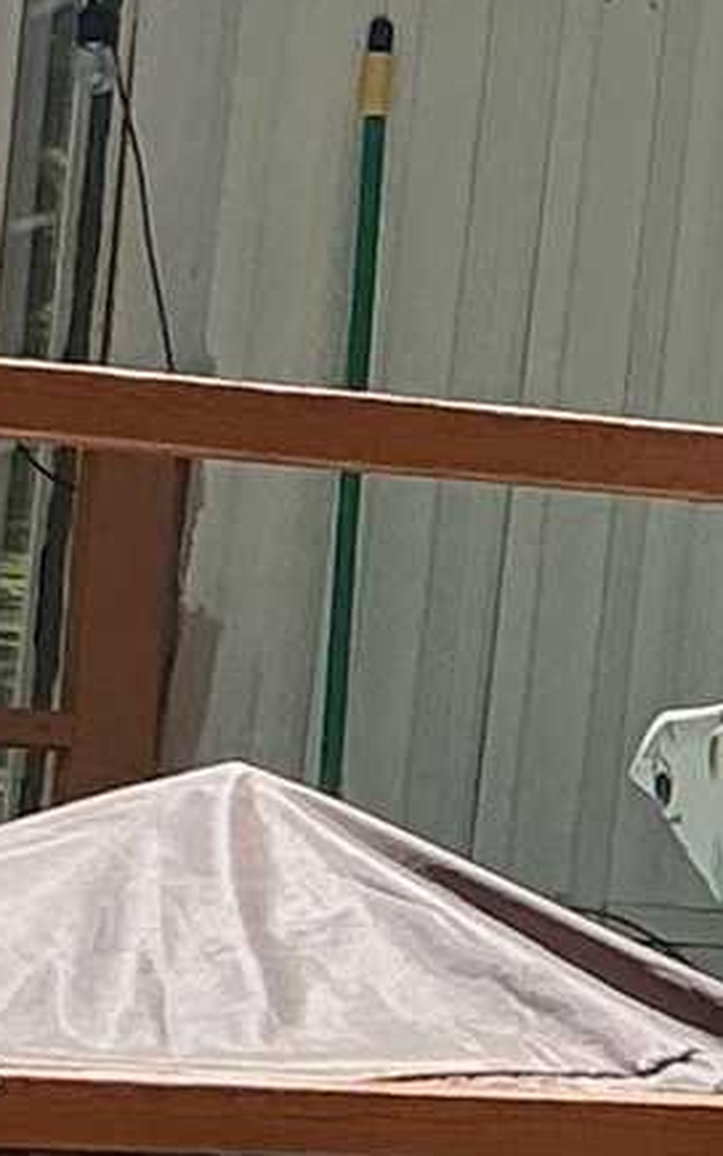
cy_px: 56
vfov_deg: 9.6
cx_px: 2007
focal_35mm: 217
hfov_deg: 5.7
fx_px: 6839
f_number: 1.8
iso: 25
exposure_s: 1/1168
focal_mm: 3
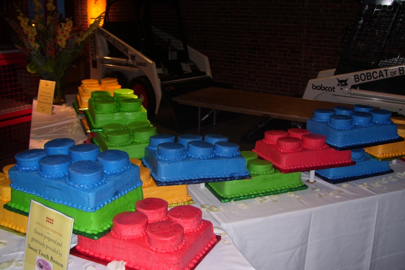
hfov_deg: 49.5
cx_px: 204
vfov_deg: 34.2
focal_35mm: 39
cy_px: 142
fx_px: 439
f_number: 2.7
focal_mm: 6
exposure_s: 1/60
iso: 80
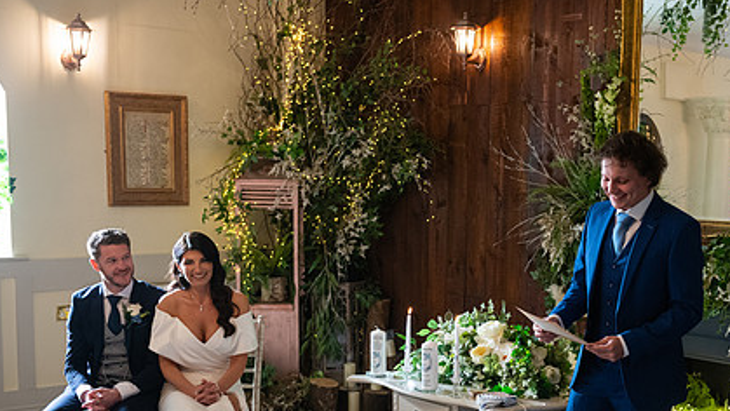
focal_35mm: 58
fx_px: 1123
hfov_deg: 35.6
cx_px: 495
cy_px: 316
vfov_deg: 20.6
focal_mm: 40
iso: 1250
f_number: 3.5
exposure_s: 1/160
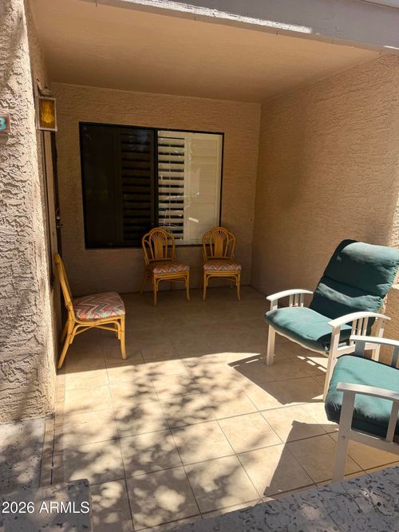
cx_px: 200
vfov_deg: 71.6
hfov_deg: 56.8
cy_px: 266
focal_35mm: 24
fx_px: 369
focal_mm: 6.76
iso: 100
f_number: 1.78
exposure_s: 1/2053
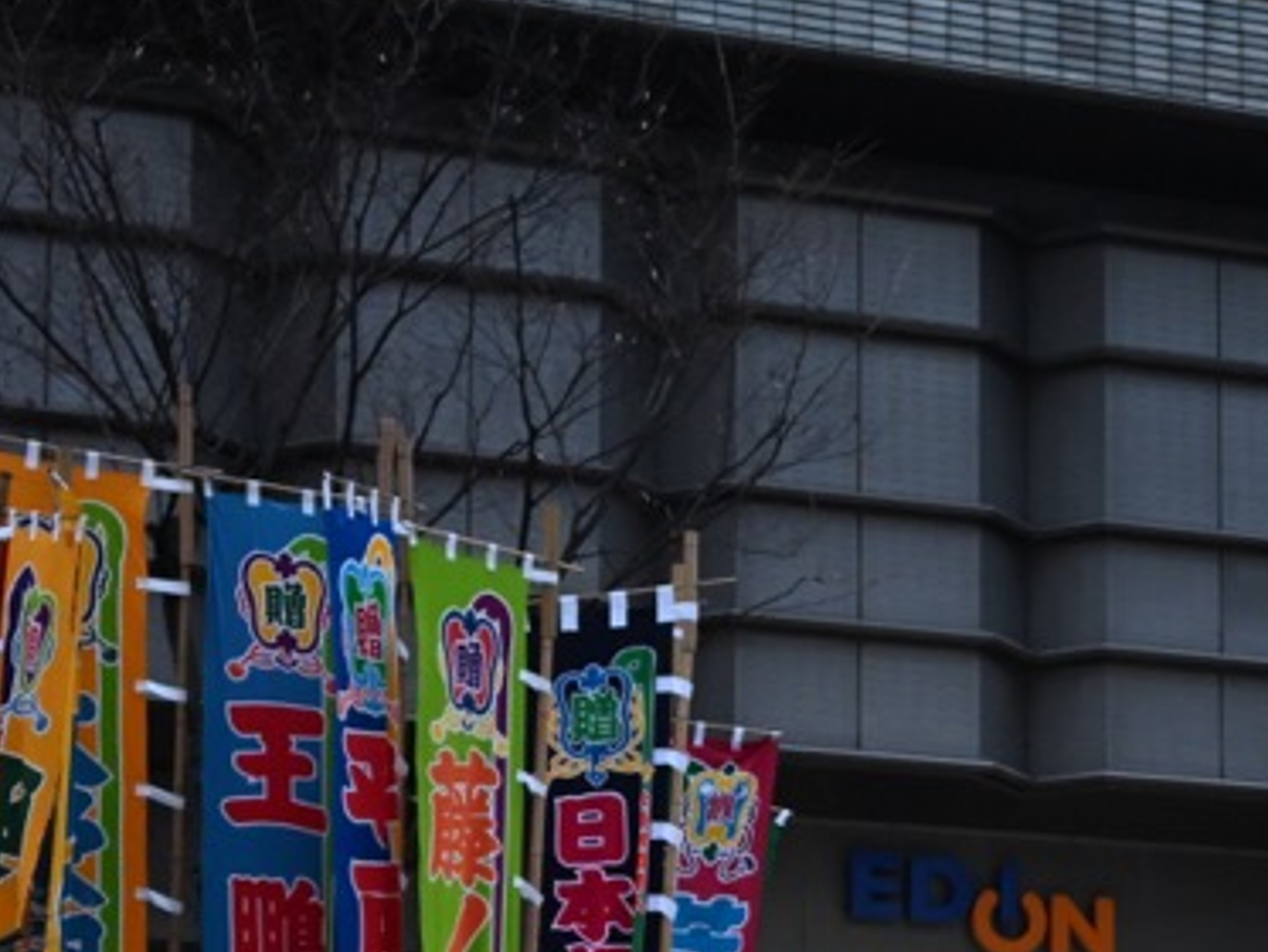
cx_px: 1428
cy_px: 1282
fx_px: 3684
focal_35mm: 101
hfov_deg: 18.7
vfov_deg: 14.1
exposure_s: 1/125
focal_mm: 32.5
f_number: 4.8
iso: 2800
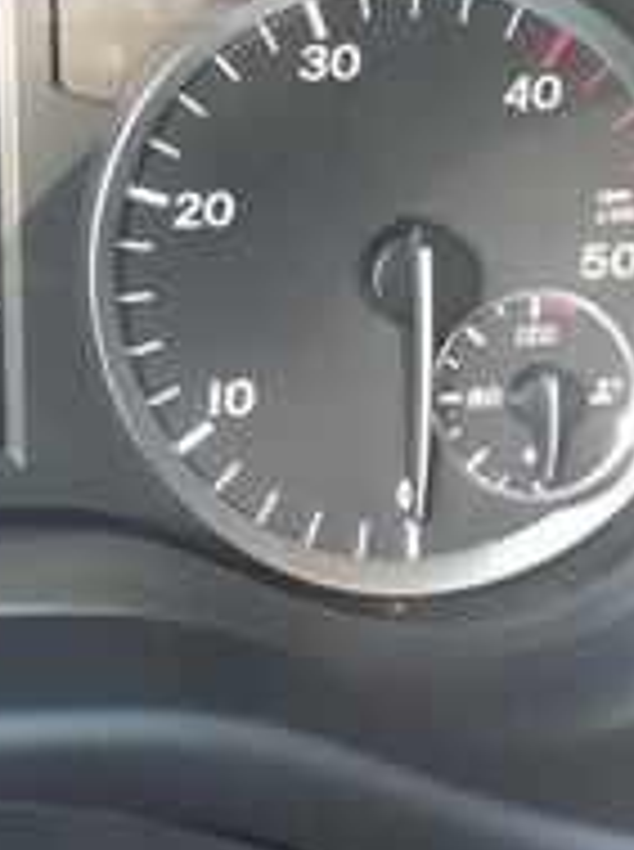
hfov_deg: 19.6
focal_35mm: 71
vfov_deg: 25.9
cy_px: -27
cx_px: -99
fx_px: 1740
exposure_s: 1/33
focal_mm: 3.6
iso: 125
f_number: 1.9
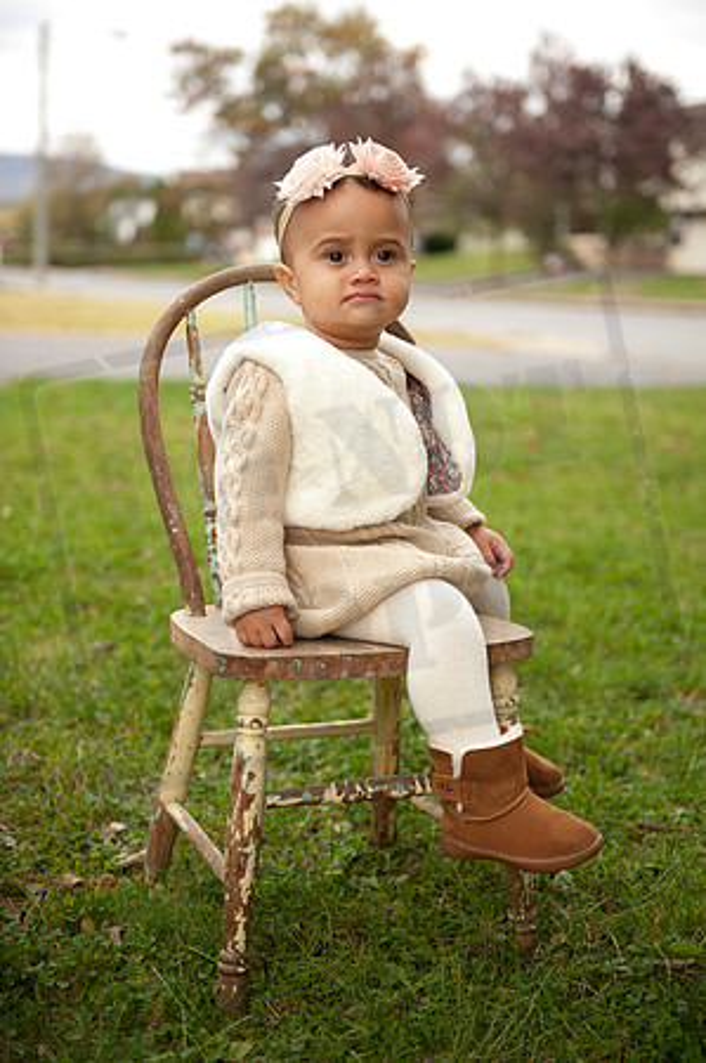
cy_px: 532
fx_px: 1622
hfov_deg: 24.6
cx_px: 353
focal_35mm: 55
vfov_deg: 36.3
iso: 100
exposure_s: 1/320
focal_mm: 55
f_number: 2.8
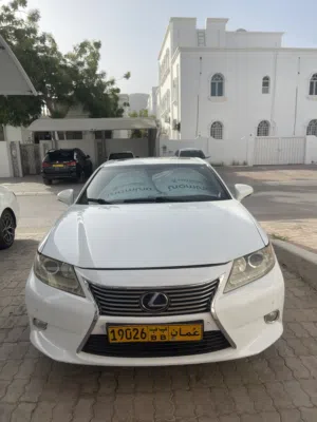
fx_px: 305
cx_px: 158
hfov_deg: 54.9
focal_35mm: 25
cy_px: 211
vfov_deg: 69.4
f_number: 1.6
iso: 32
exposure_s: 1/3344
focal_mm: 5.1
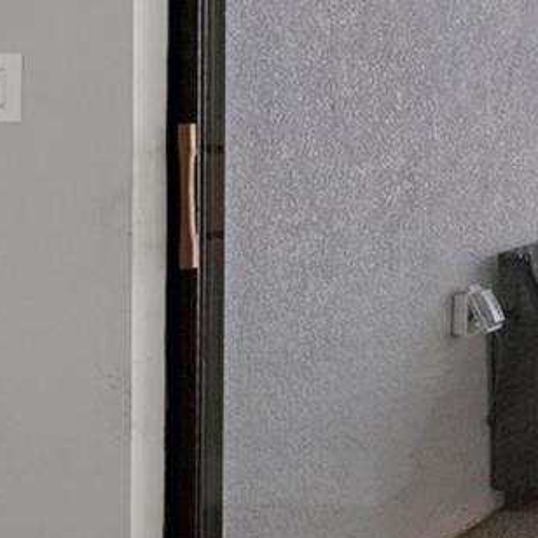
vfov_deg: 22.6
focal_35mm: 75
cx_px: 1111
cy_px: 65
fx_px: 1319
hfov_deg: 16.6
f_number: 9
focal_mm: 17
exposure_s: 1/3
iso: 320
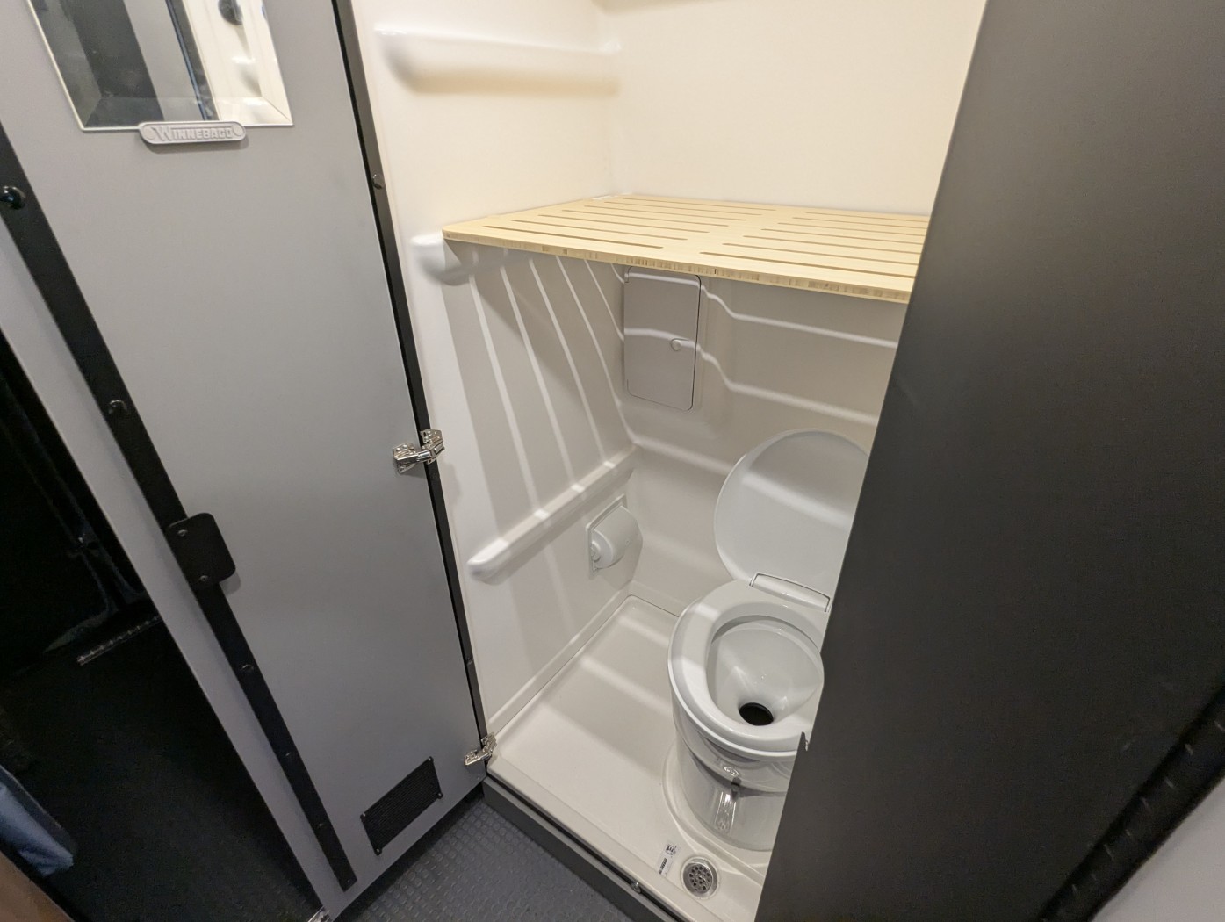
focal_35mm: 16
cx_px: 612
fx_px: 567
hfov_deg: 94.4
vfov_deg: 78.2
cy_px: 461
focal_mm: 2.35
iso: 179
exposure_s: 1/56.1
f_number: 2.2
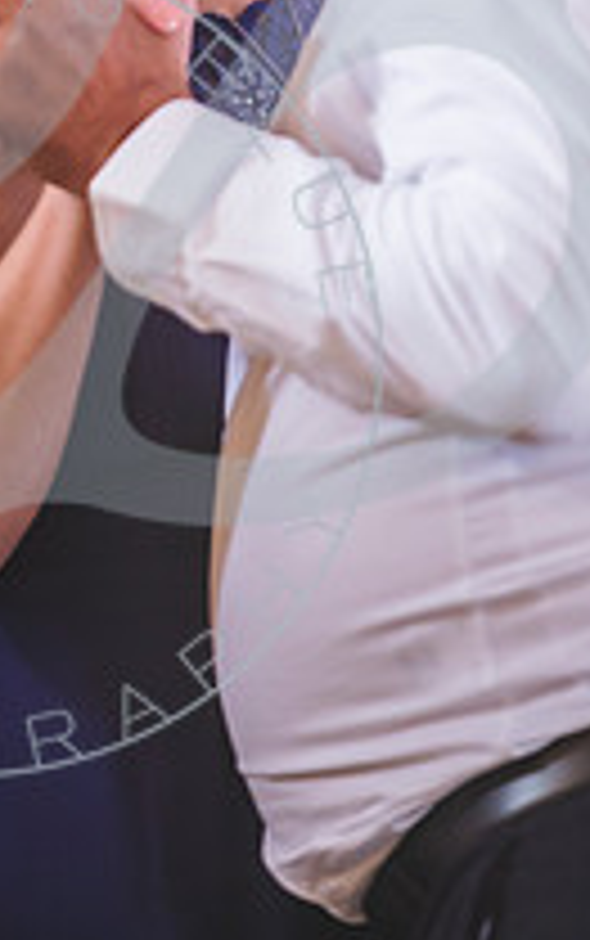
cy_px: 18
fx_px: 11245
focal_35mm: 438
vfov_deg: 4.8
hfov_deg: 3.0
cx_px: 167
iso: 640
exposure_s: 1/200
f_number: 2.8
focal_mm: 200
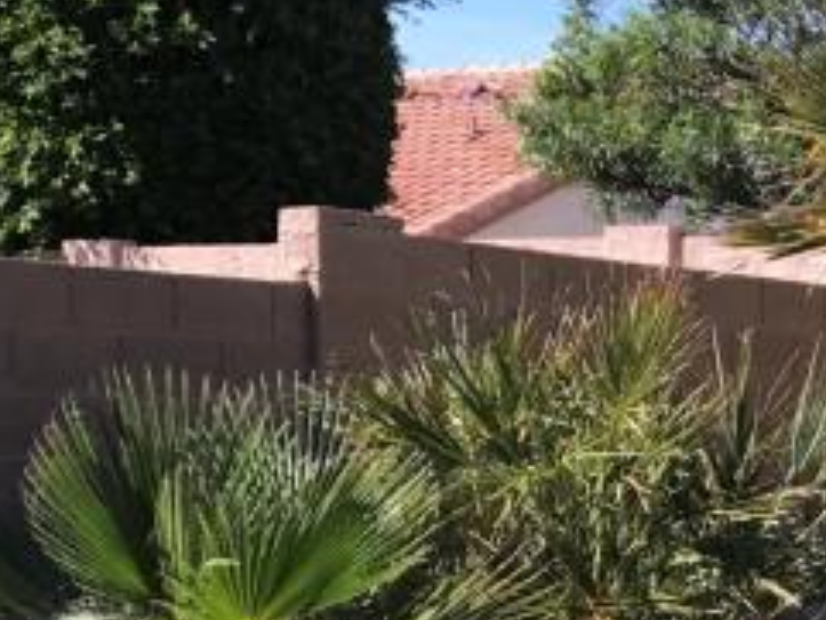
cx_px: 956
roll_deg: -0.9
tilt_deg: -12.3
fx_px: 2841
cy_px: 1000
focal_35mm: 119
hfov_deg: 16.0
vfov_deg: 11.8
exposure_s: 1/1546
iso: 20
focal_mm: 3.99
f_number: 1.8
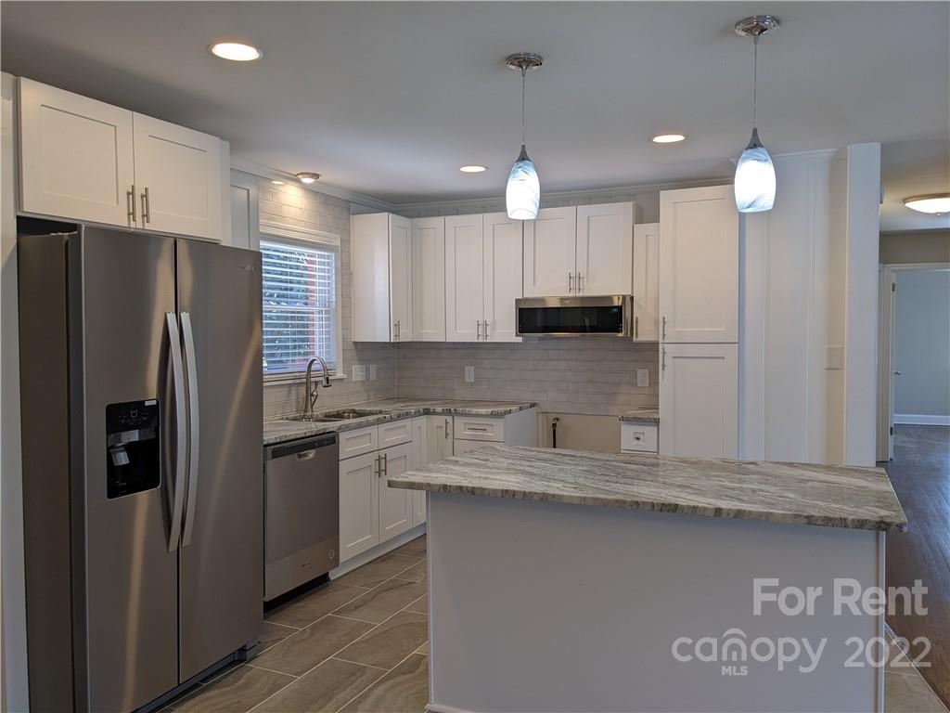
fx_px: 741
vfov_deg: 51.4
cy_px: 356
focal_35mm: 27
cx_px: 475
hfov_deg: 65.3
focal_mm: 4.38
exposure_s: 1/121
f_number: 1.73
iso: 40
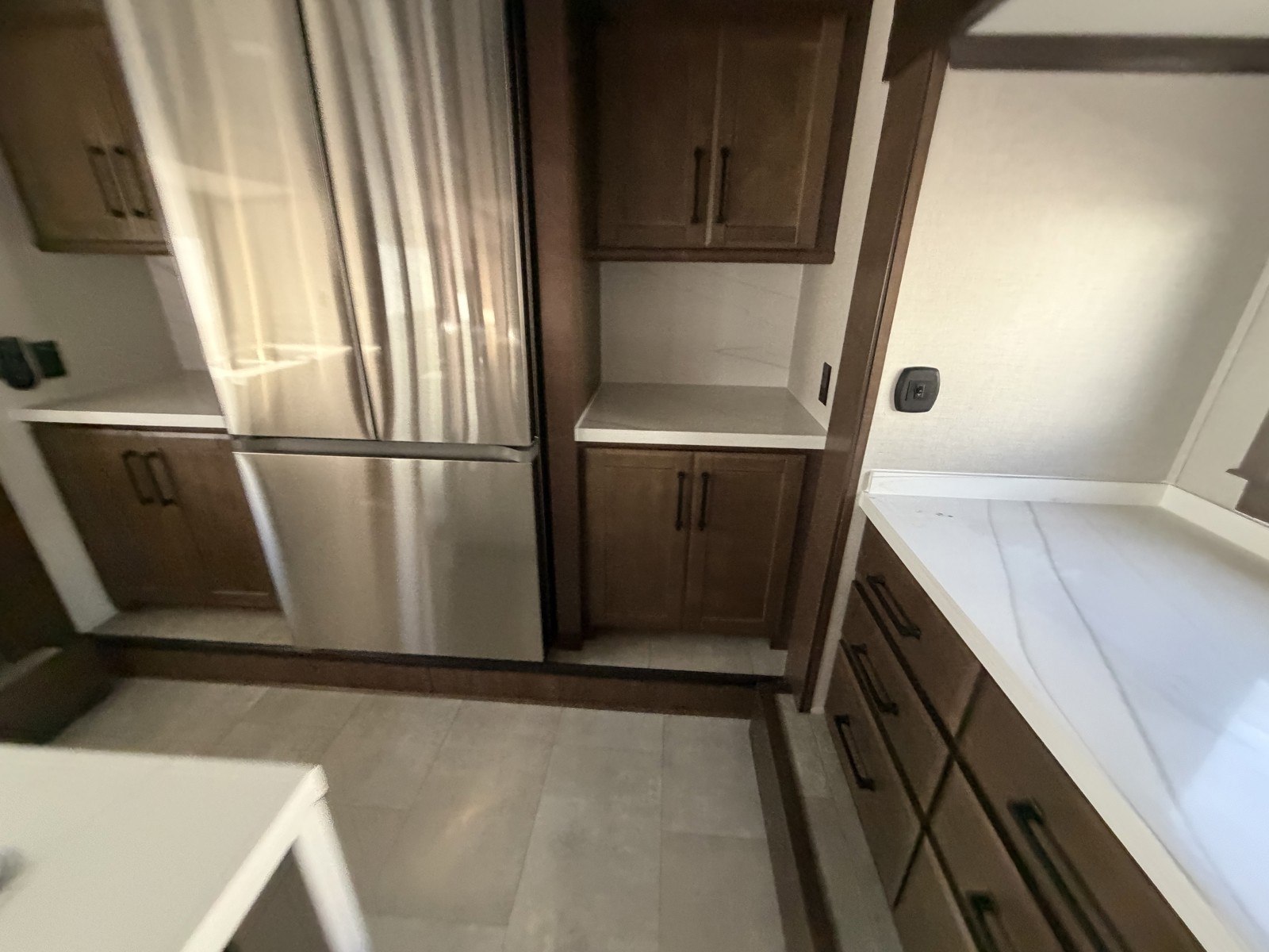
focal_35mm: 14
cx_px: 634
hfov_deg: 102.1
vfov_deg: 85.7
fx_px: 513
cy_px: 476
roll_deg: -0.7
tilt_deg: -27.9
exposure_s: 1/60
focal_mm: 2.22
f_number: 2.2
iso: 640
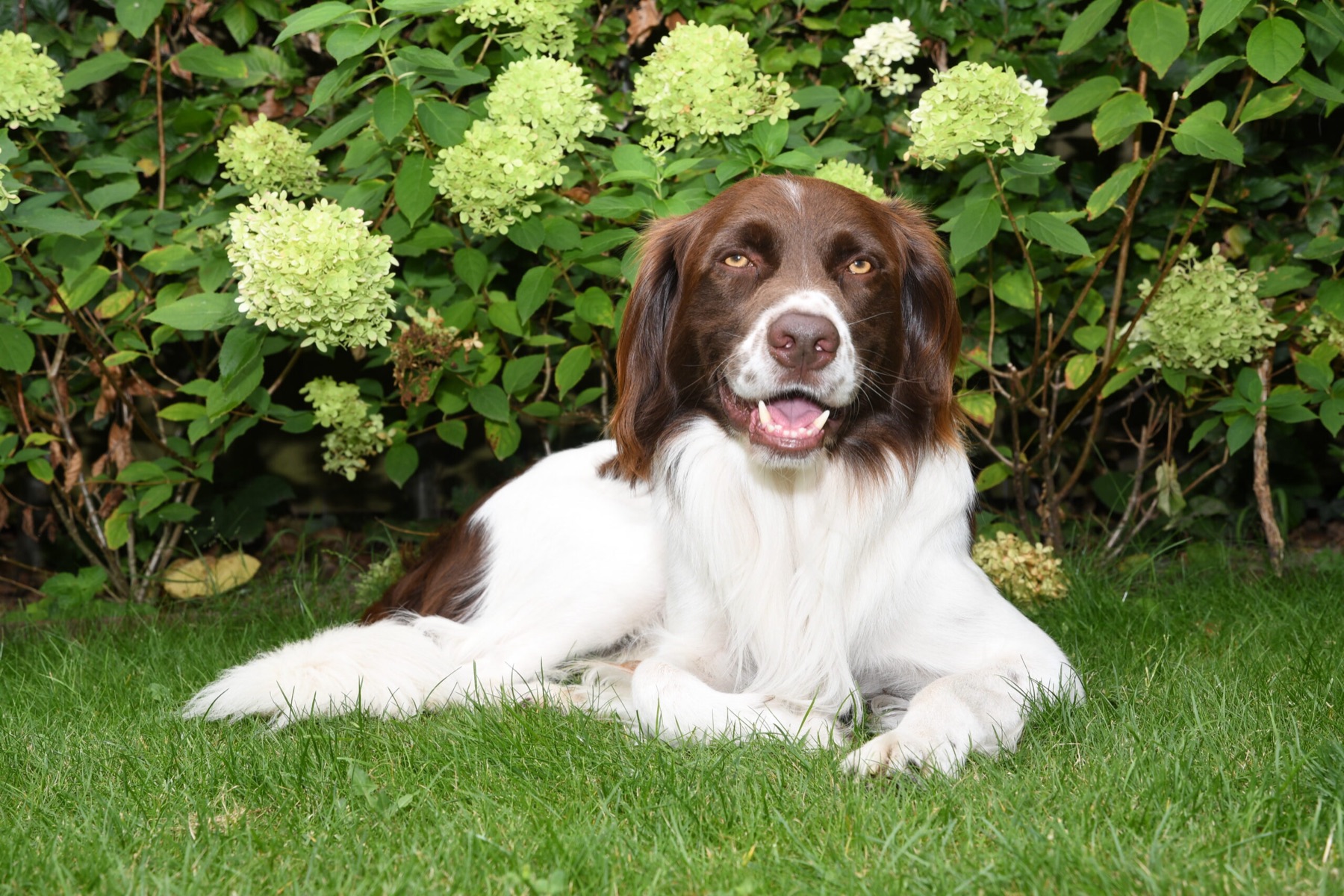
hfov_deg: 33.4
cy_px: 448
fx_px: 2240
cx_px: 672
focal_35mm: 60
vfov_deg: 22.6
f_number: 6.3
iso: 200
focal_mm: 40
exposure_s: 1/250
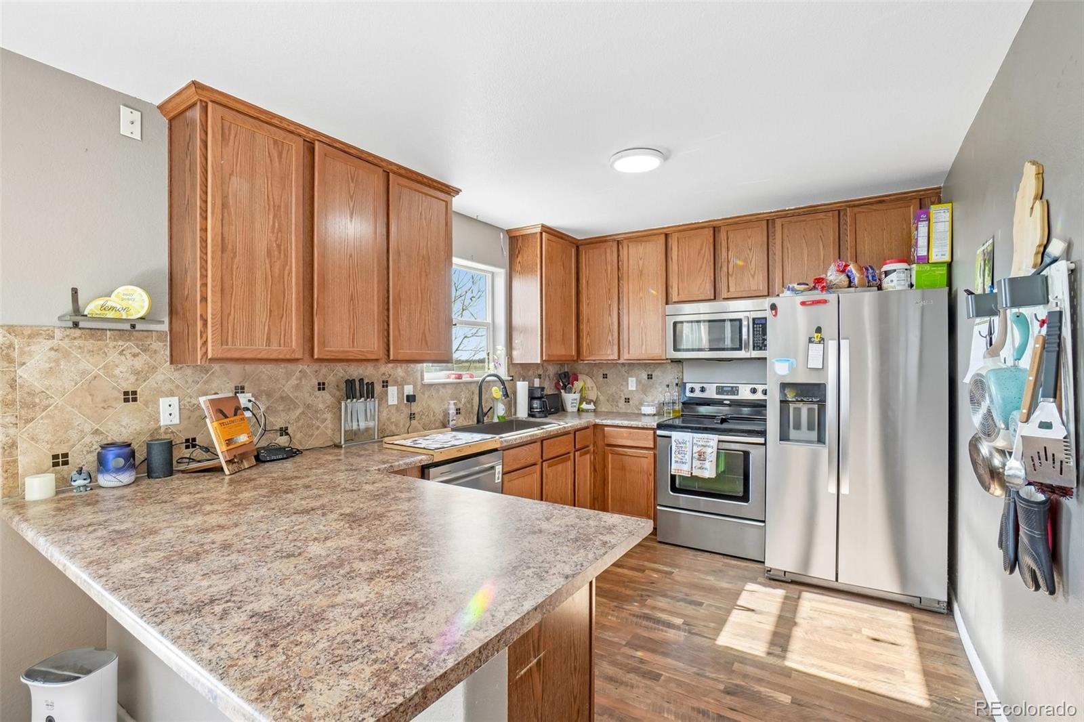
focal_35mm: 15
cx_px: 542
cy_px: 361
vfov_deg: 77.3
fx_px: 452
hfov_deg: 100.4
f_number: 8
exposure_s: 1/25
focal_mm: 10
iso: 400
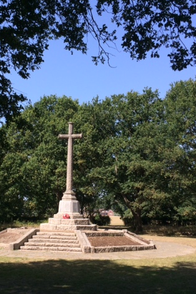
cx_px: 67
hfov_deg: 32.4
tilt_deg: +7.4
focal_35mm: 41
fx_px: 335
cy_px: 146
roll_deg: -1.5
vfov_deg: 47.4
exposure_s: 1/977
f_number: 2.2
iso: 32
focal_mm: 4.15
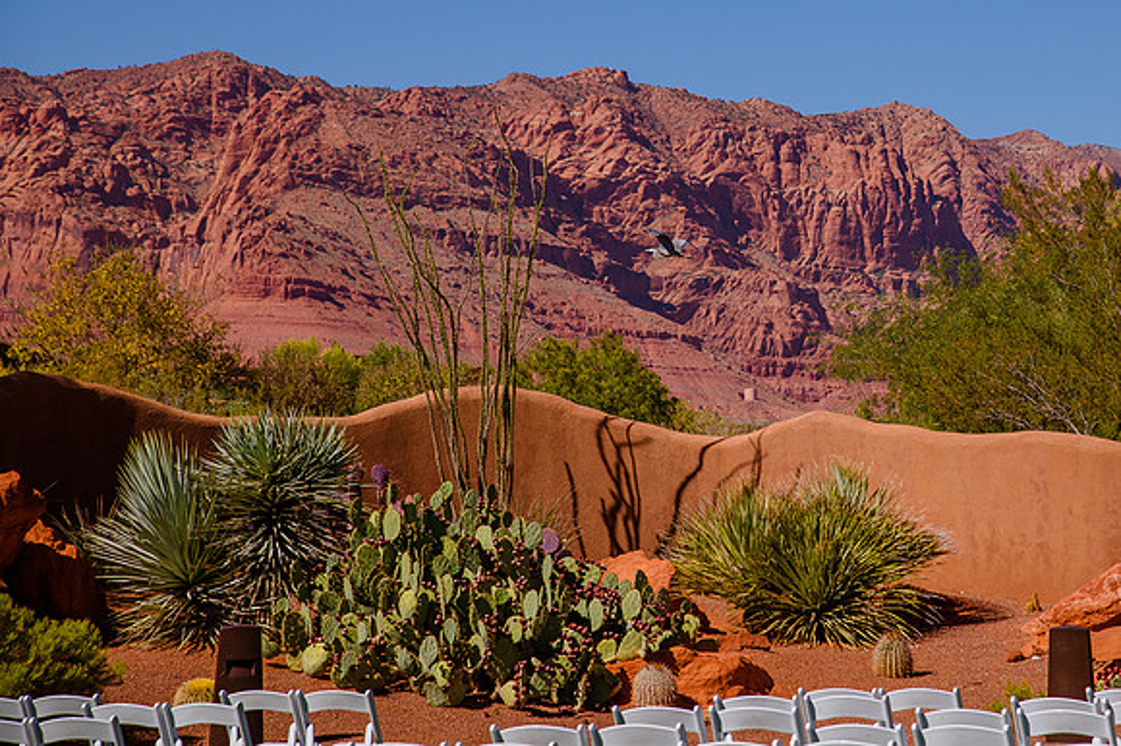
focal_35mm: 133
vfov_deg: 10.3
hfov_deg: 15.4
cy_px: 240
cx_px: 760
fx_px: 4135
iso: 200
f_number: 6.3
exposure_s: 1/1250
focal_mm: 98
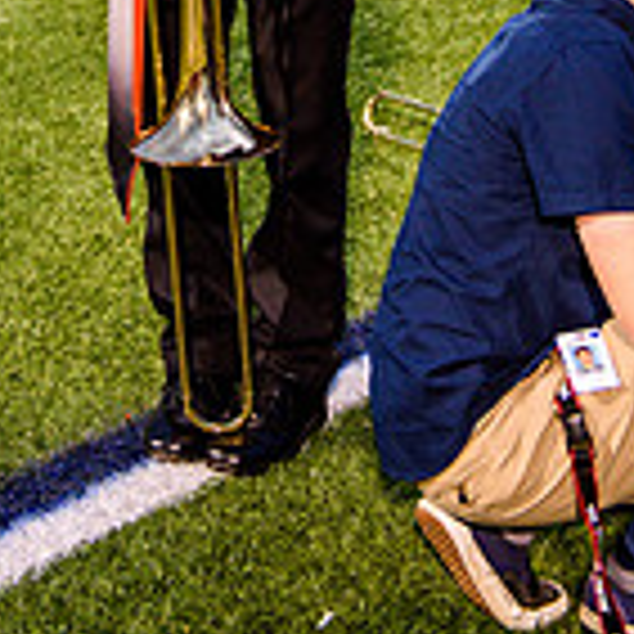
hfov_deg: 14.5
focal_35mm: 119
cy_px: -355
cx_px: 108
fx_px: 2466
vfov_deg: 13.7
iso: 1600
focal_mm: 44
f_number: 3.2
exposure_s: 1/250
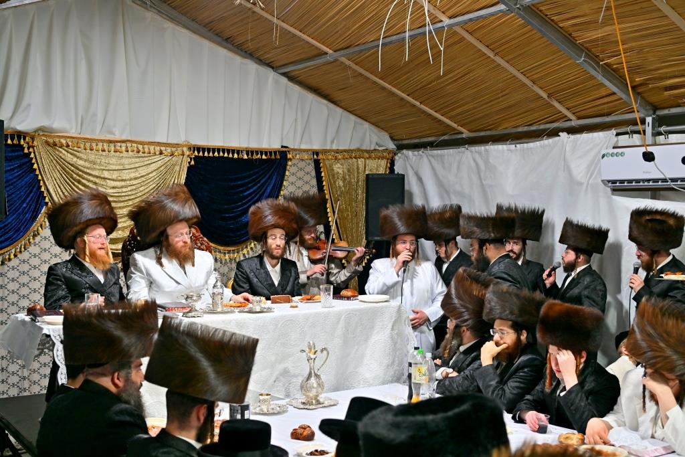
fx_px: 799
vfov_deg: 31.9
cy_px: 228
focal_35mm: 42
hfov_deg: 46.4
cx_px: 342
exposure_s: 1/250
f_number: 4
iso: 400
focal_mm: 42
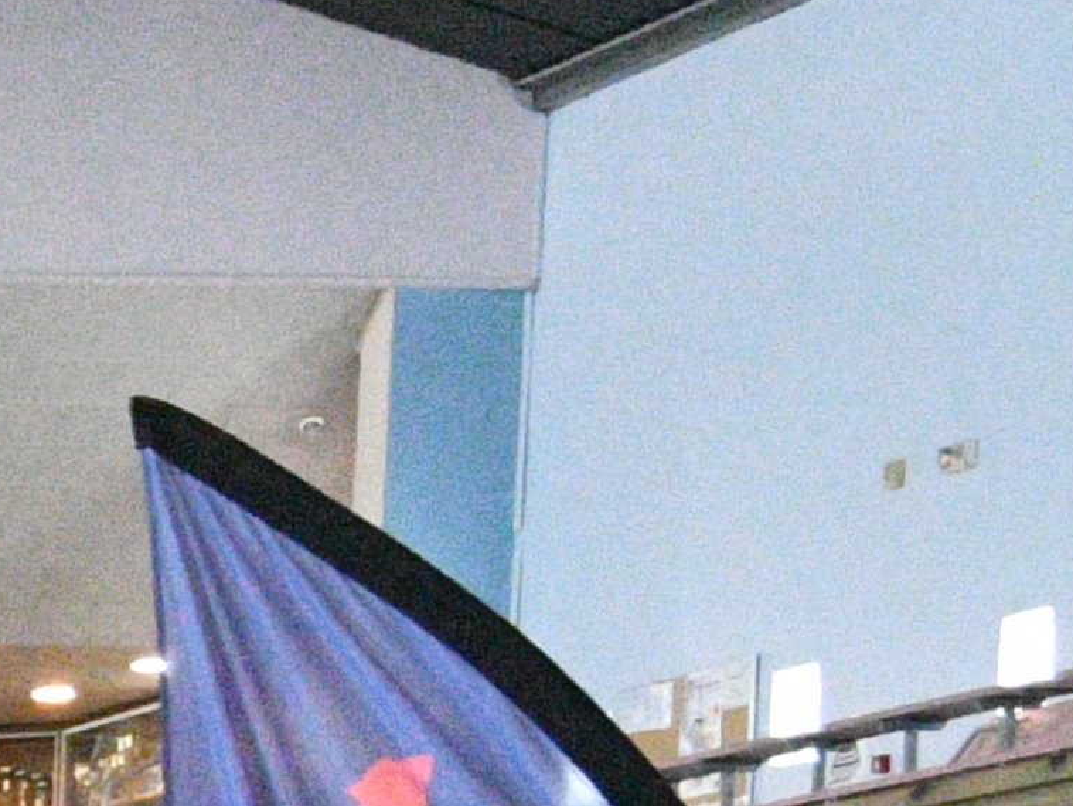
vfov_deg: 6.1
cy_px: 1986
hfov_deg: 7.1
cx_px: -2711
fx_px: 7225
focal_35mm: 233
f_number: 5.6
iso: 6400
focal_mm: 22
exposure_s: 1/250
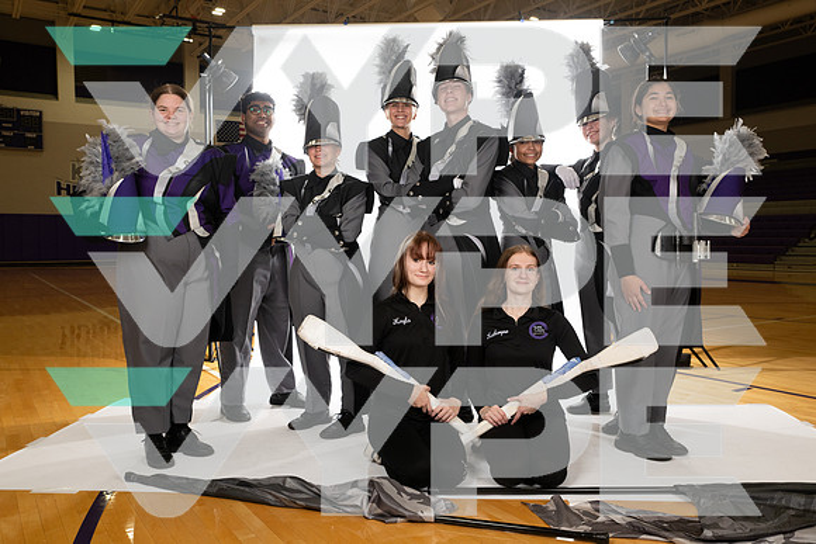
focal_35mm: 32
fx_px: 725
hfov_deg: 58.7
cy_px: 272
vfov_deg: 41.1
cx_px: 408
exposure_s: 1/320
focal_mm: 32
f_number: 7.1
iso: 800
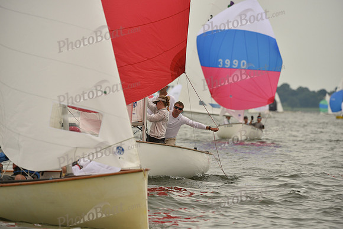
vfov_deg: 4.6
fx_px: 2859
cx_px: 172
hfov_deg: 6.9
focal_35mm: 300
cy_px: 114
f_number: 5.6
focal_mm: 300
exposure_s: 1/1600
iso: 320
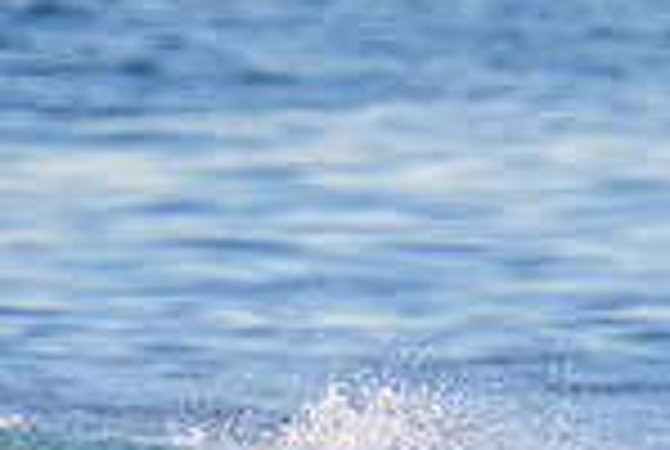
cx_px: 621
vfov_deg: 0.4
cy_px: 776
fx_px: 57903
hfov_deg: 0.7
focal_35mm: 3105
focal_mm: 800
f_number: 11
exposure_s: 1/1250
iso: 3200
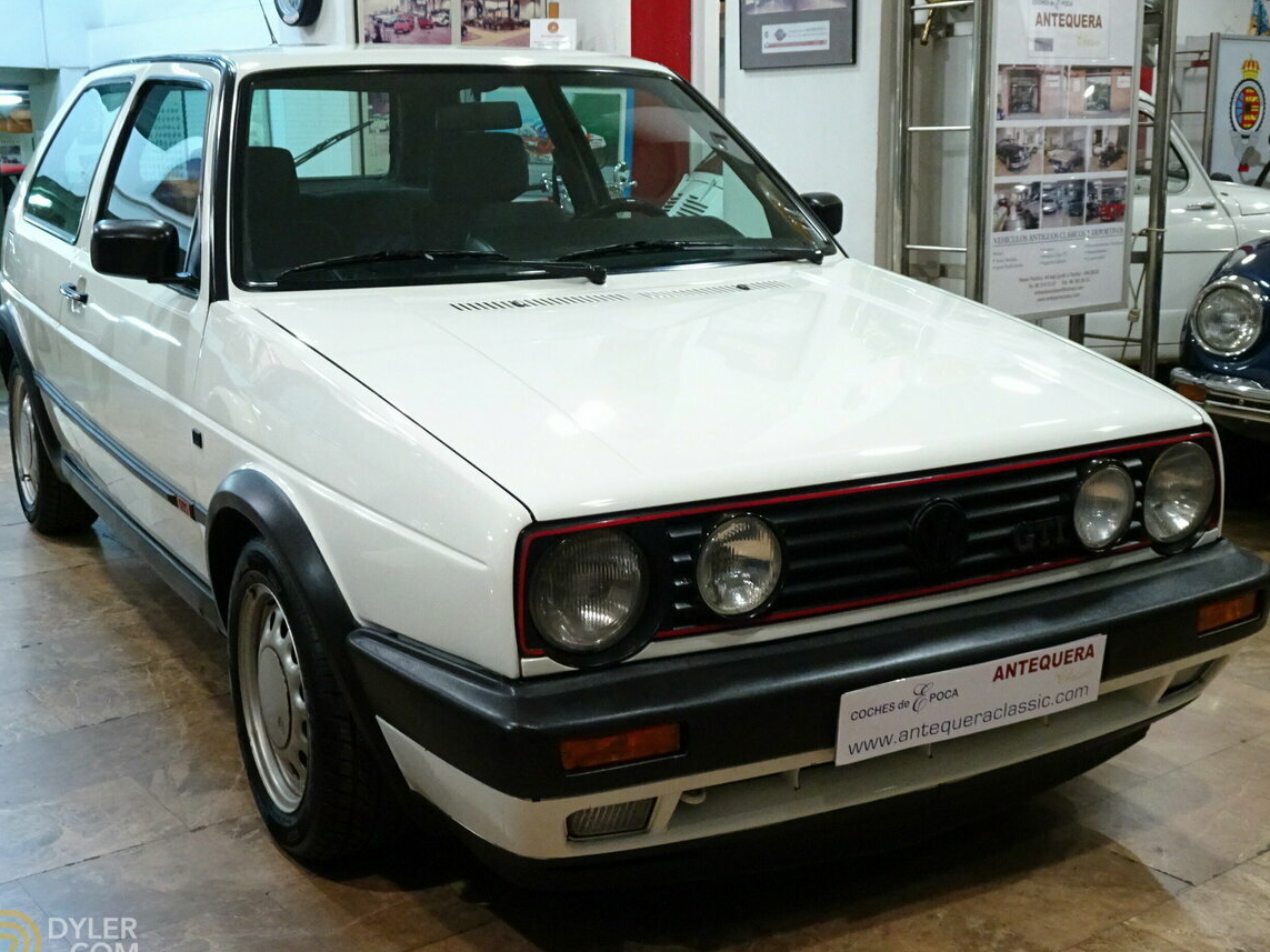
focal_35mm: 42
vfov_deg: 34.3
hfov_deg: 44.8
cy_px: 487
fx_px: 1541
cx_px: 627
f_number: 4
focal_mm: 6.8
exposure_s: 1/25
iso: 800
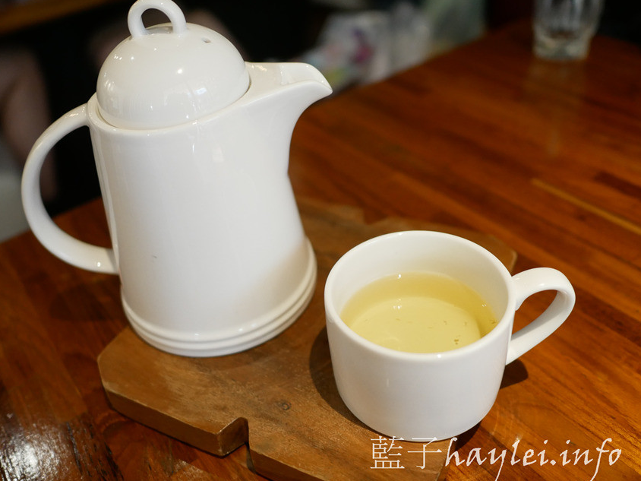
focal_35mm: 32
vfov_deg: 44.2
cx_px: 300
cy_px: 241
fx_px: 593
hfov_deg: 56.8
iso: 1000
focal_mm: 15
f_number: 1.7
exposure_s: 1/60
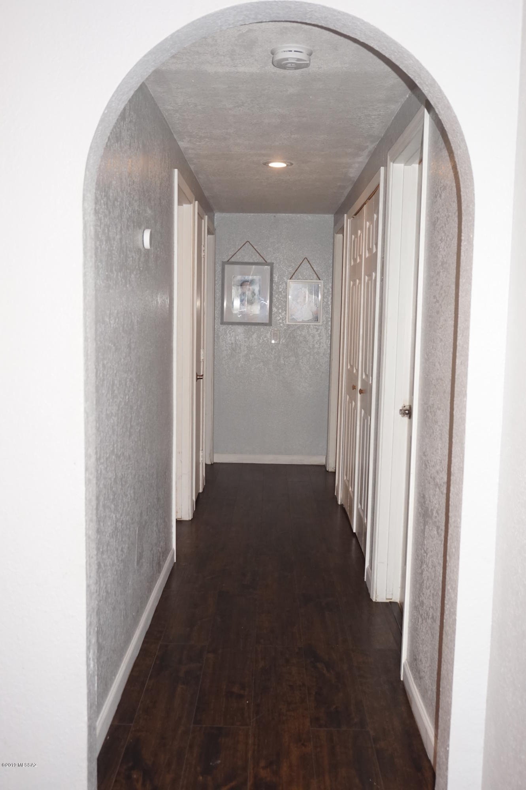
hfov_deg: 39.9
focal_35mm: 33
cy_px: 395
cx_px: 263
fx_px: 724
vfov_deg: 57.3
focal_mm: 22
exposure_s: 1/60
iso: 800
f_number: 4
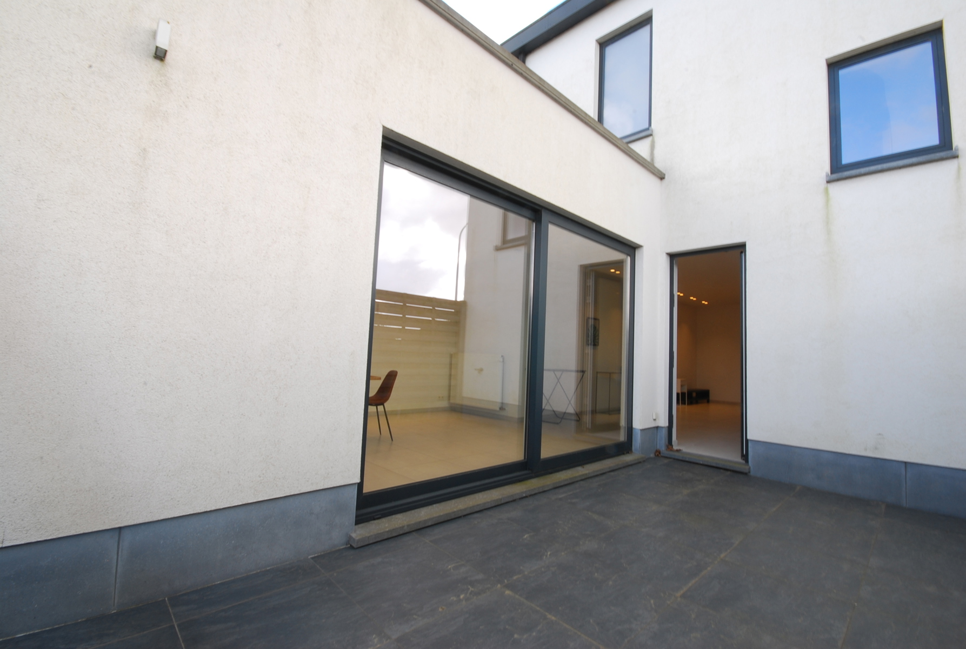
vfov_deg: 77.6
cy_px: 324
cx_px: 483
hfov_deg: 100.3
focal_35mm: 15
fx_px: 403
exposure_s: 1/2
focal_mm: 10
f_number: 22
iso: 100
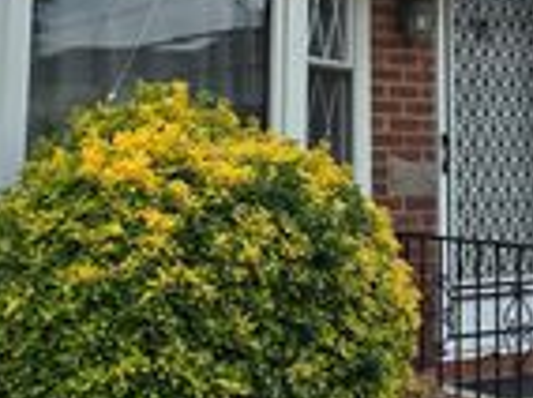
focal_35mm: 81
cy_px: -13
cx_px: 390
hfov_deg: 23.9
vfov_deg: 17.7
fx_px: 1245
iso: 12
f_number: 1.7
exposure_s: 1/371
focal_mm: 6.3
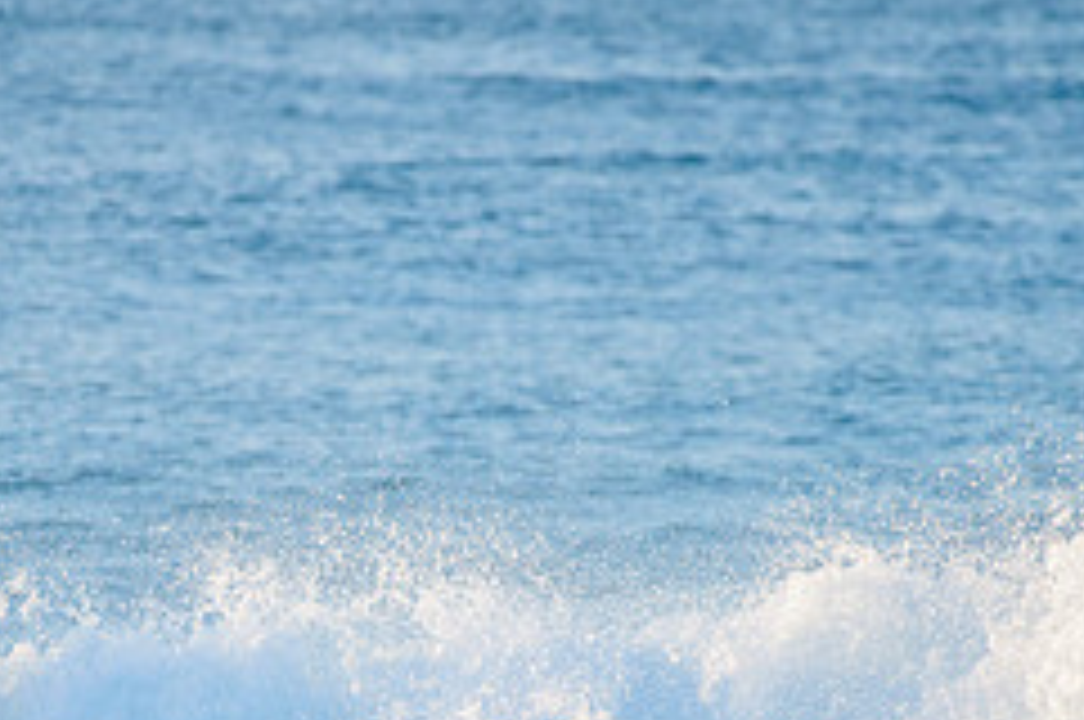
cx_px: 346
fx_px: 36235
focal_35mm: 1205
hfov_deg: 1.7
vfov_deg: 1.1
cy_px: 826
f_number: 5.6
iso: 400
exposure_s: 1/1250
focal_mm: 500
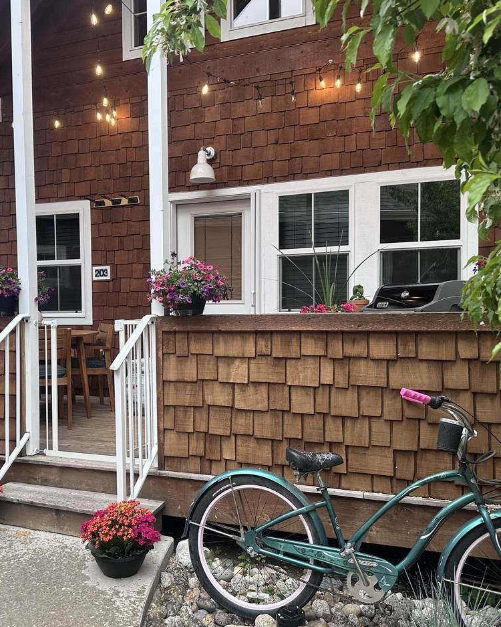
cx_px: 186
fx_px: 593
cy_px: 318
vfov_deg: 55.7
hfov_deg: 45.4
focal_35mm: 32
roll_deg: +0.2
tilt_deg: -1.9
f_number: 1.78
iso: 160
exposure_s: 1/60
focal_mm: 6.86
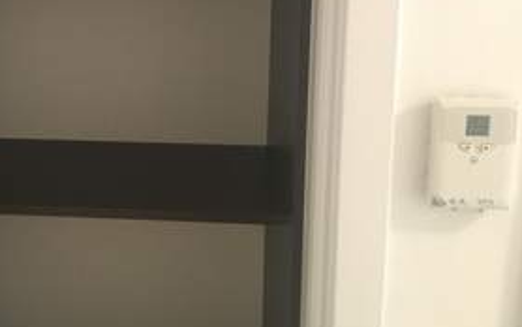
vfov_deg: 23.9
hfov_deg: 36.8
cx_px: 103
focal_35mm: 53
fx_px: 754
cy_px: 47
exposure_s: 1/30
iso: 160
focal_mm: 4.15
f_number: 2.2
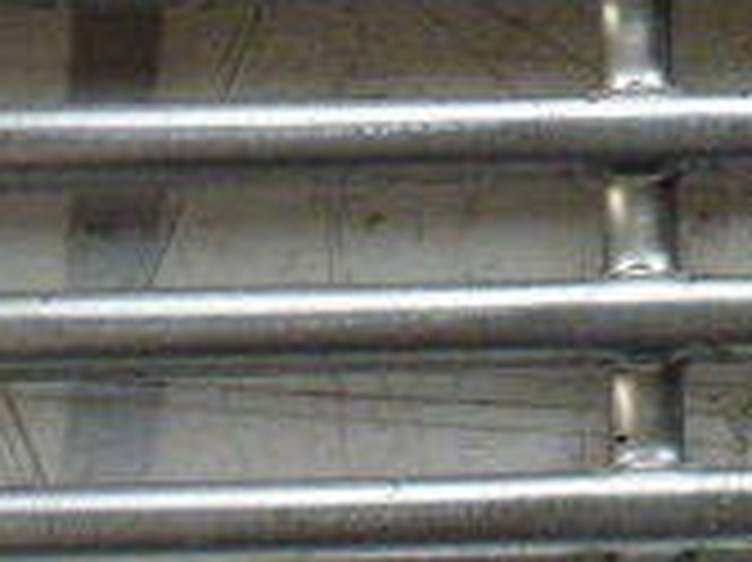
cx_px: 711
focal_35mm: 92
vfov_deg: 16.0
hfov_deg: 20.8
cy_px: 427
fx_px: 1997
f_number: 3.3
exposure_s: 1/60
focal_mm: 4.3
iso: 400
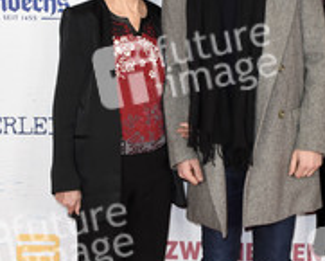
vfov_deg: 18.3
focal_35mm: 84
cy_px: 157
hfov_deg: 22.5
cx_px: 237
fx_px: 809
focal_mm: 27
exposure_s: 1/60
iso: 640
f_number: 6.3
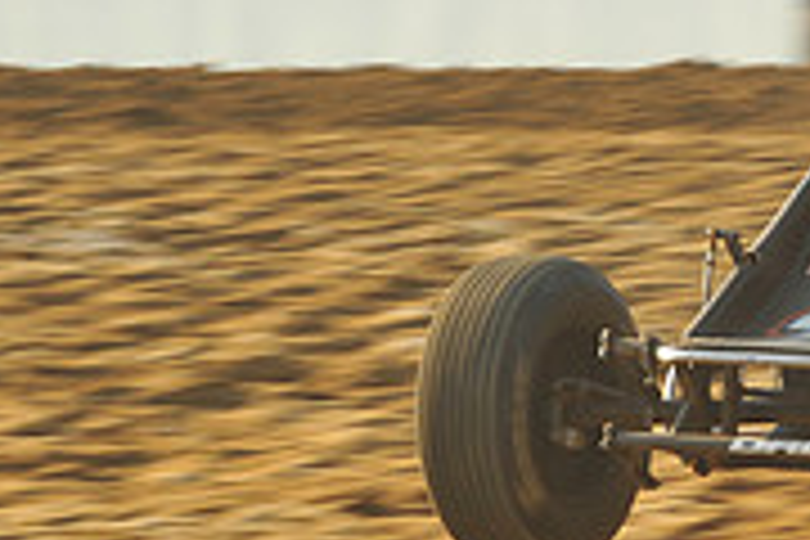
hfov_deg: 3.5
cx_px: 1116
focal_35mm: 581
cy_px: 270
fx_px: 13071
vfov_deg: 2.4
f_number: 9
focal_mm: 180
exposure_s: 1/320
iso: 400
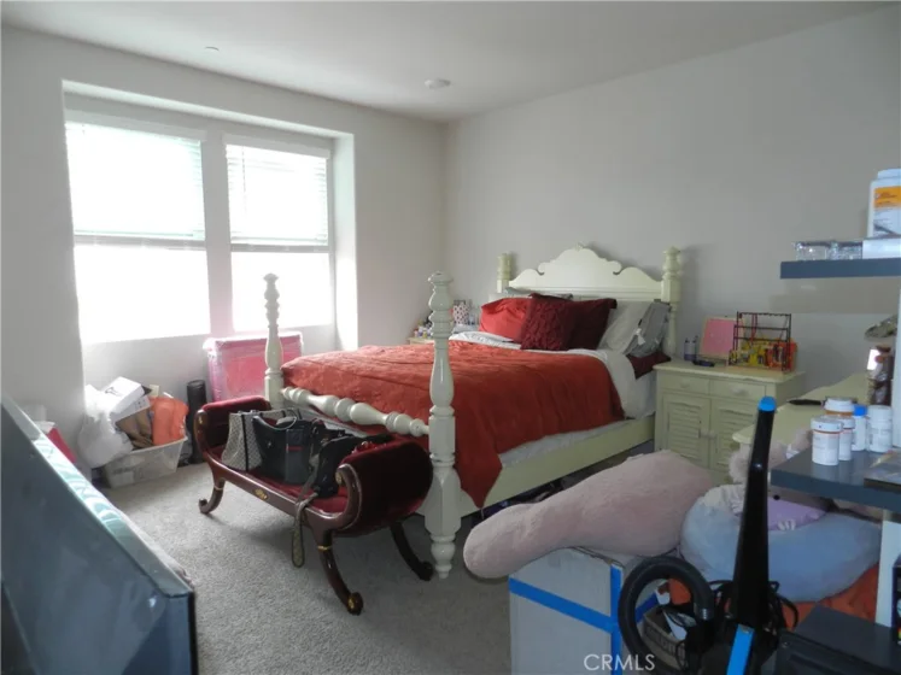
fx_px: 599
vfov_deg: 58.9
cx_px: 450
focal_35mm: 23
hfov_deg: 73.9
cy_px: 338
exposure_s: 1/30
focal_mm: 4
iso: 200
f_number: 3.4
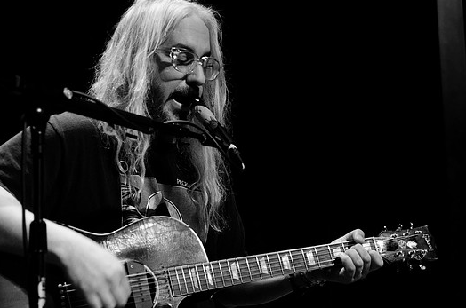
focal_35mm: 73
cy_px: 154
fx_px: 943
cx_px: 227
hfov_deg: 27.8
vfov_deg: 18.6
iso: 1600
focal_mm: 44
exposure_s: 1/80
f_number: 2.8
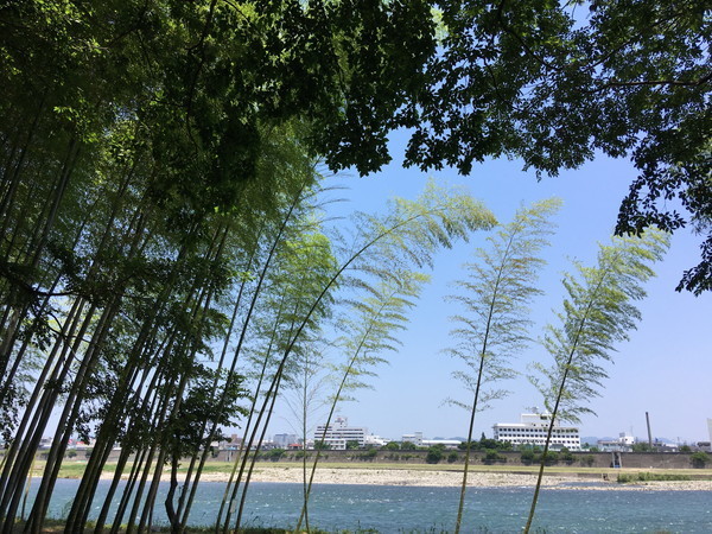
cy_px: 267
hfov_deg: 61.7
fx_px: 596
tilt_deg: +16.5
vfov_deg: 48.2
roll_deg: -0.2
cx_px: 356
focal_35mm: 29
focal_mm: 4.15
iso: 25
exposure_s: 1/1241
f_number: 2.2
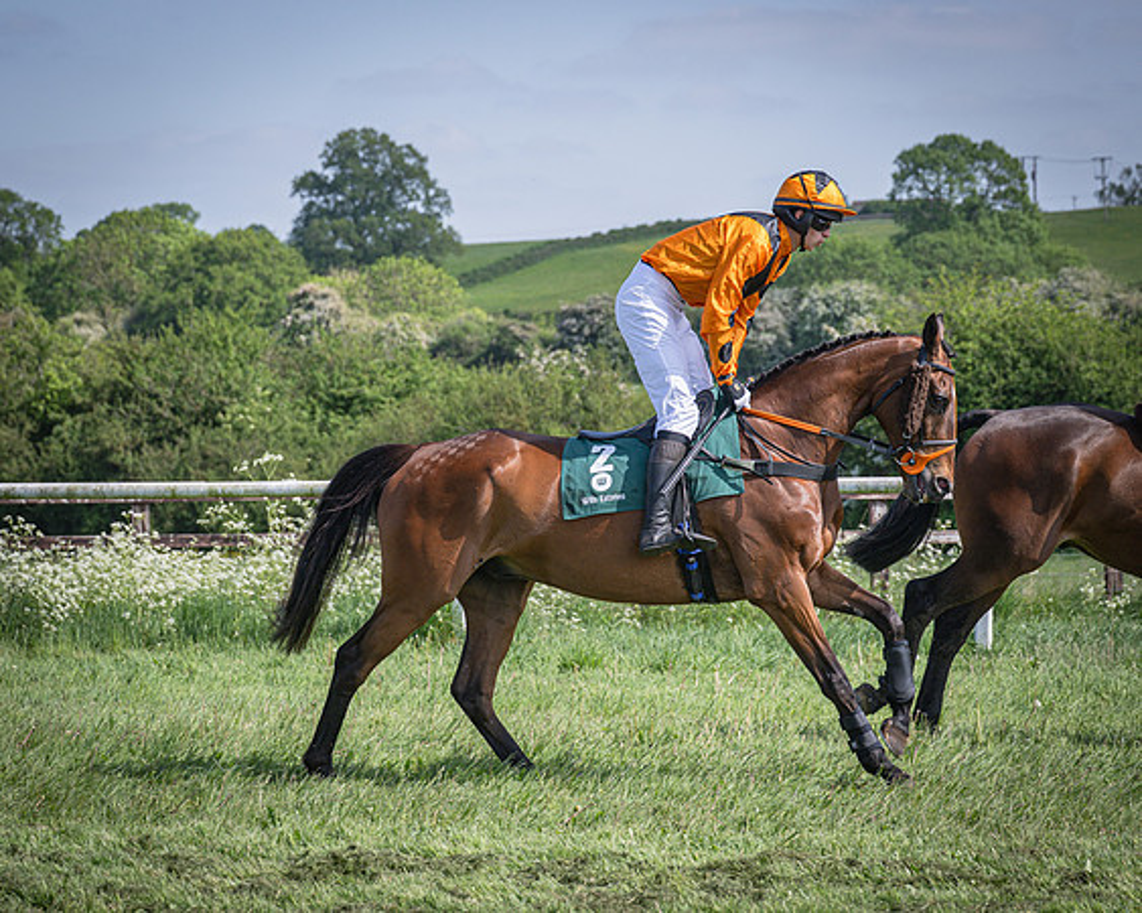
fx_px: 4095
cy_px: 457
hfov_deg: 15.9
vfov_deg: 12.7
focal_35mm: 121
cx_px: 529
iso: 200
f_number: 4
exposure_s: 1/1600
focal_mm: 70
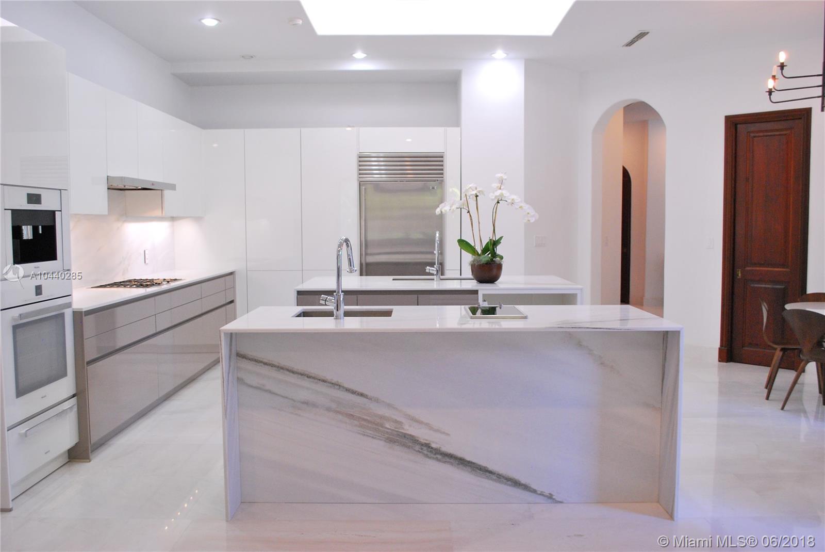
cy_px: 276
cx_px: 412
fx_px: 757
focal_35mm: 33
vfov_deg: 40.0
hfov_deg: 57.2
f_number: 4.5
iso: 800
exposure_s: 1/60
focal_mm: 22
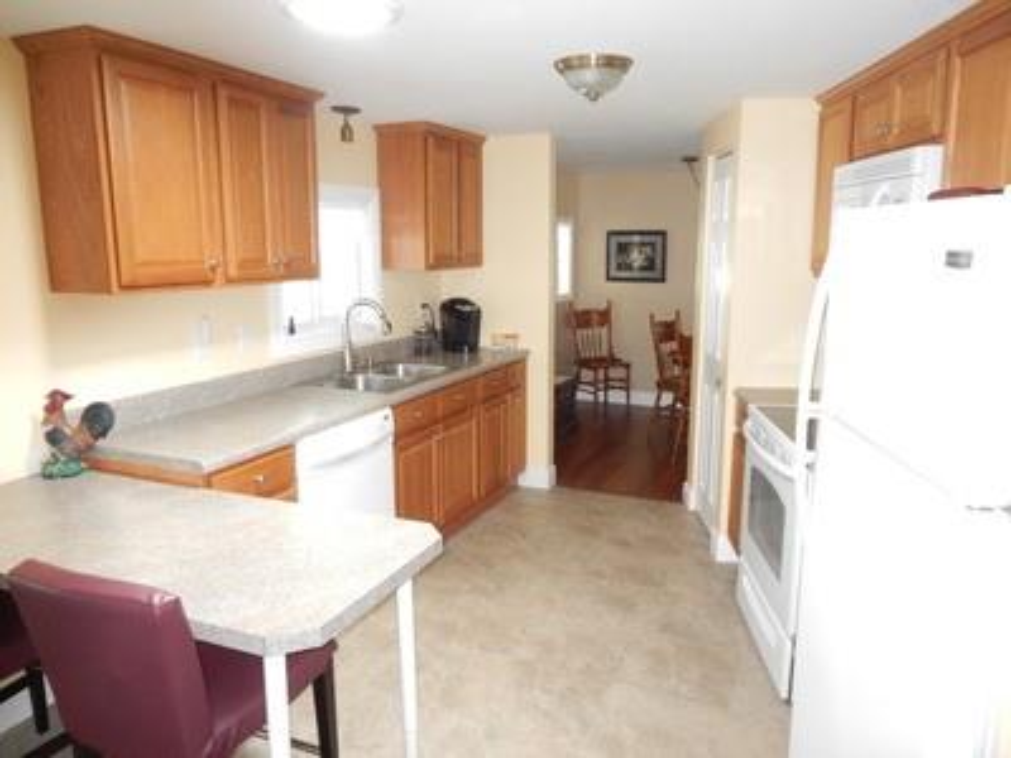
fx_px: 730
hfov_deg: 69.4
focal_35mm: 25
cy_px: 379
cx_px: 506
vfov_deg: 54.9
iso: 640
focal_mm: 4.5
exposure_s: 1/30
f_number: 3.2
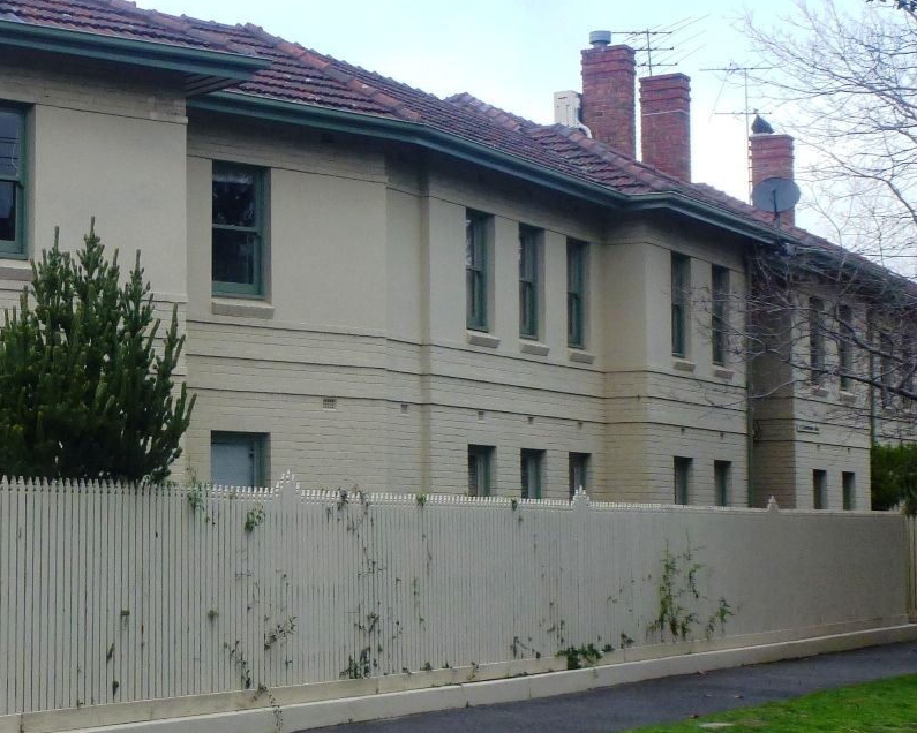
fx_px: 1900
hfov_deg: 26.0
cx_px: 52
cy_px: 365
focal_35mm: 70
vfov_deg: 21.9
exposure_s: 1/250
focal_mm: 5.9
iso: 100
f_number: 4
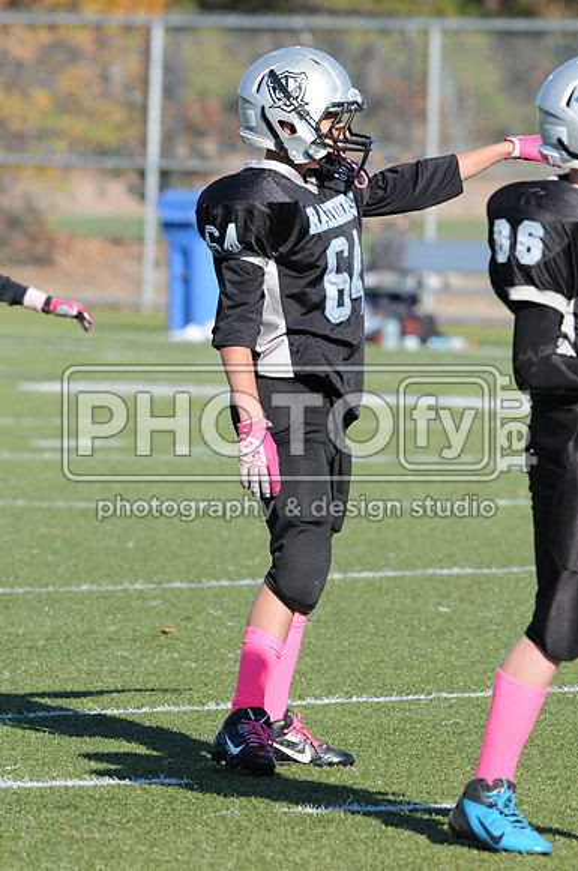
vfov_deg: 4.6
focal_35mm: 450
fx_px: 10869
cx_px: 289
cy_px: 436
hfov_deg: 3.0
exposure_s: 1/500
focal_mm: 300
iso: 200
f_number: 7.1
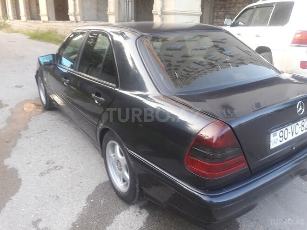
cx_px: 154
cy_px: 115
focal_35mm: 28
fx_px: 248
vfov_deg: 49.7
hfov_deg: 63.4
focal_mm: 3.7
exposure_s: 1/33
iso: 64
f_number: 1.9
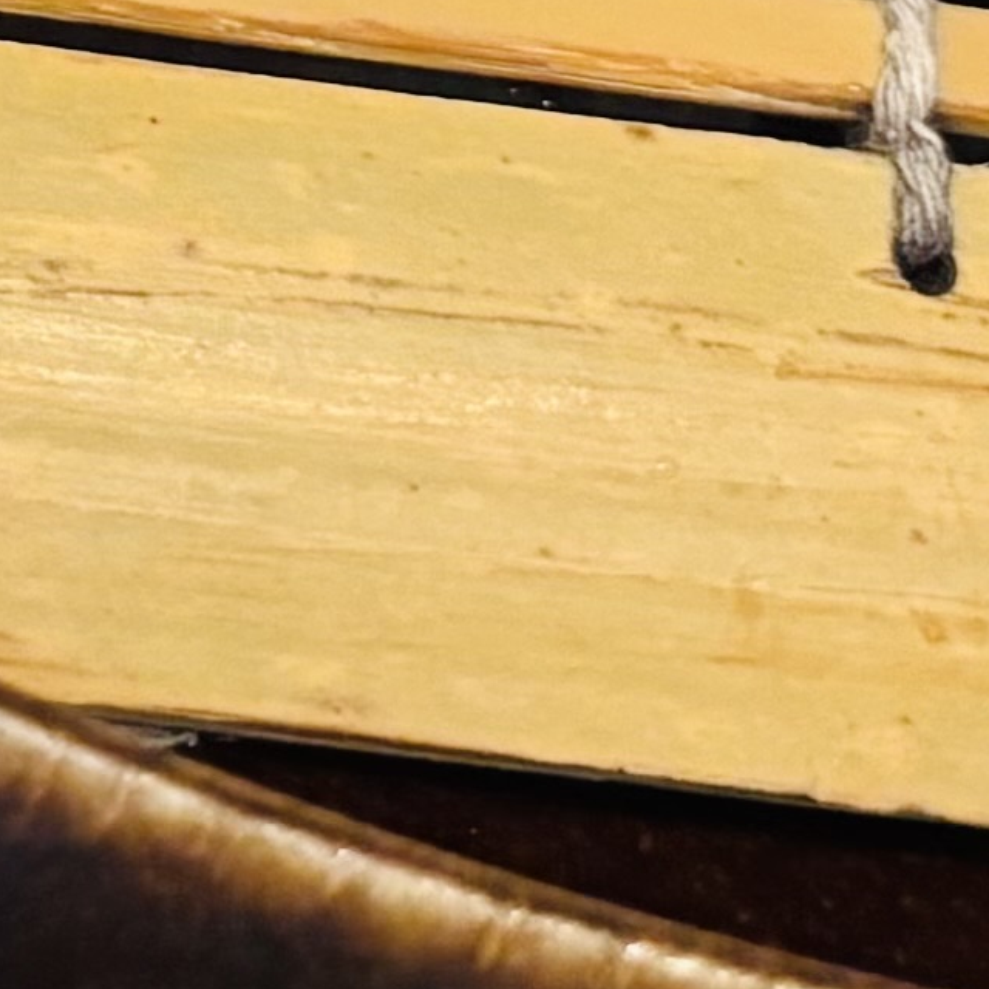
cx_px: -1382
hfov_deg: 7.9
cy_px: -1405
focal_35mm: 205
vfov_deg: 7.9
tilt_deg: -65.0
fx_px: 6626
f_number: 1.6
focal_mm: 5.96
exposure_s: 1/60
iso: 400
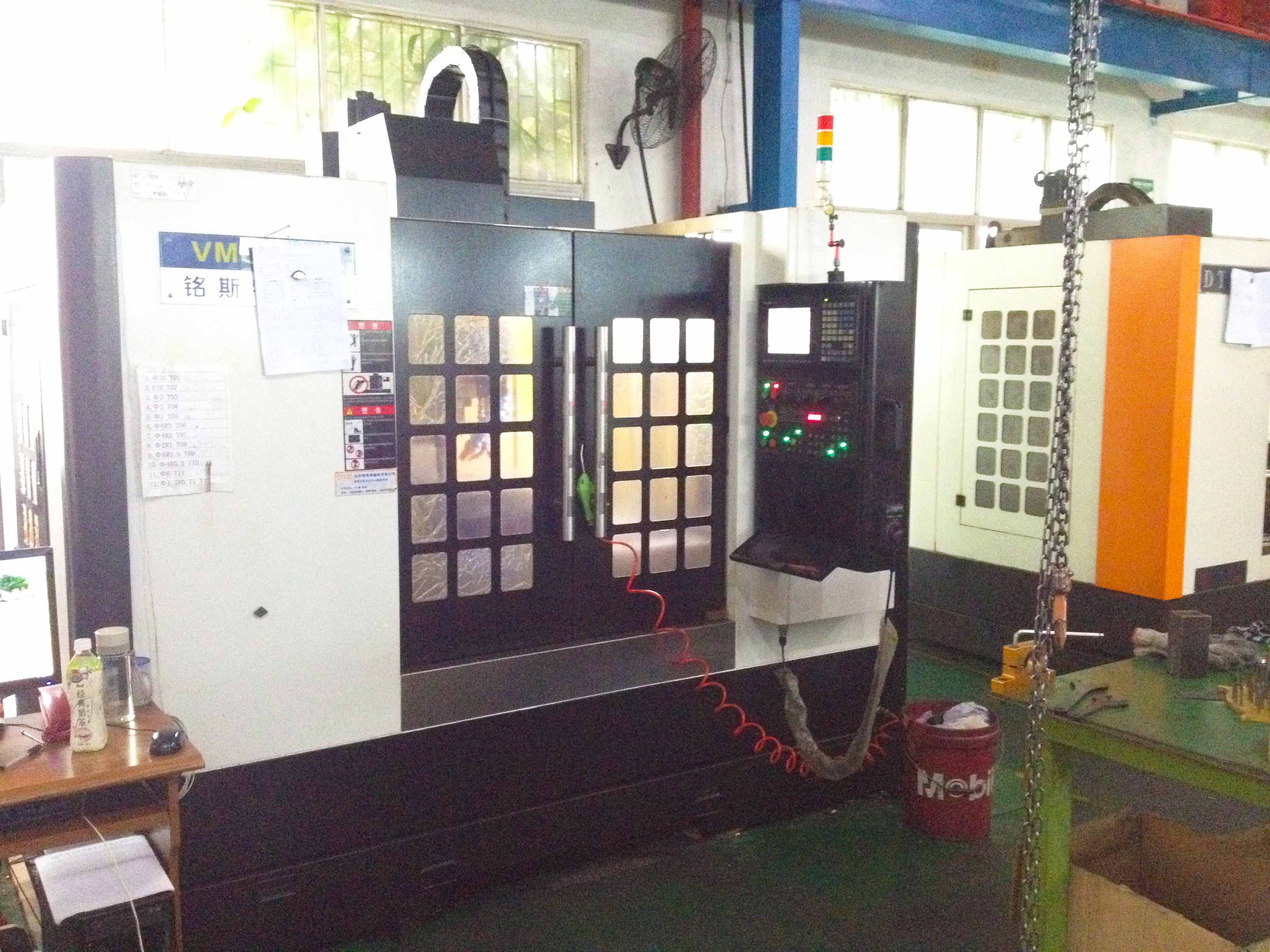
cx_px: 635
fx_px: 1284
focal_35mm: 35
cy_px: 476
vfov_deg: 40.7
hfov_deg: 52.6
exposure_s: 1/15
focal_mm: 4.28
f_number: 2.4
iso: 640
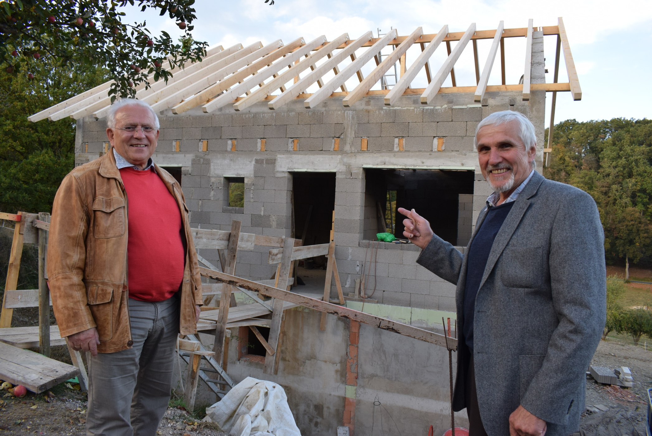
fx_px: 489
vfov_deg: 48.0
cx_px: 326
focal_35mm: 27
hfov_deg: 67.3
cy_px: 218
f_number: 7.1
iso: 400
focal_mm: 18
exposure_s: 1/200
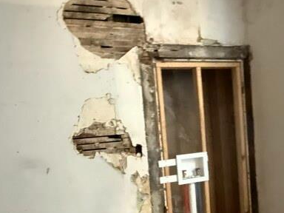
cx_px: 160
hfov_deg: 52.5
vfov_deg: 40.1
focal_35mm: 35
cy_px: 146
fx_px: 287
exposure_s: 1/56
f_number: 2.2
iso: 1250
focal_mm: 2.22
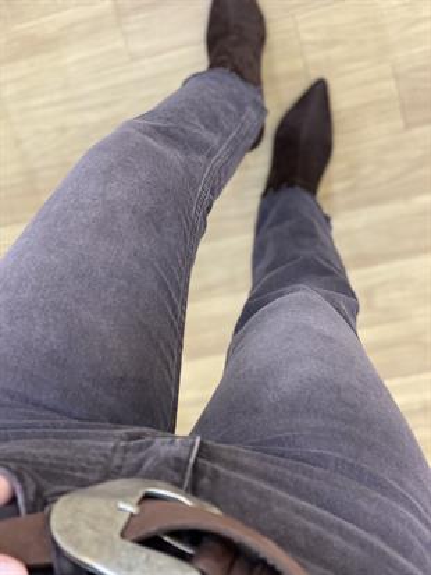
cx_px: 216
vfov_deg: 36.8
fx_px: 863
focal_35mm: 52
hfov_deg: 28.0
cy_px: 288
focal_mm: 6
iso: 125
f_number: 2
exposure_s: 1/33
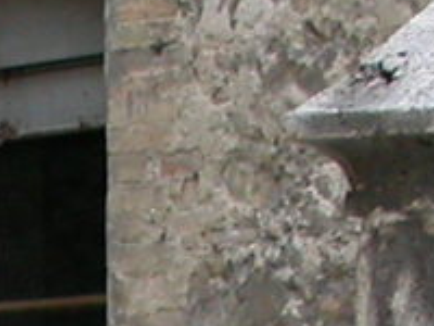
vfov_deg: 3.6
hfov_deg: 4.9
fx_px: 5015
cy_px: 939
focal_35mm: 400
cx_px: -215
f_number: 2.9
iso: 100
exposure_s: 1/39.8
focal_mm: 10.4
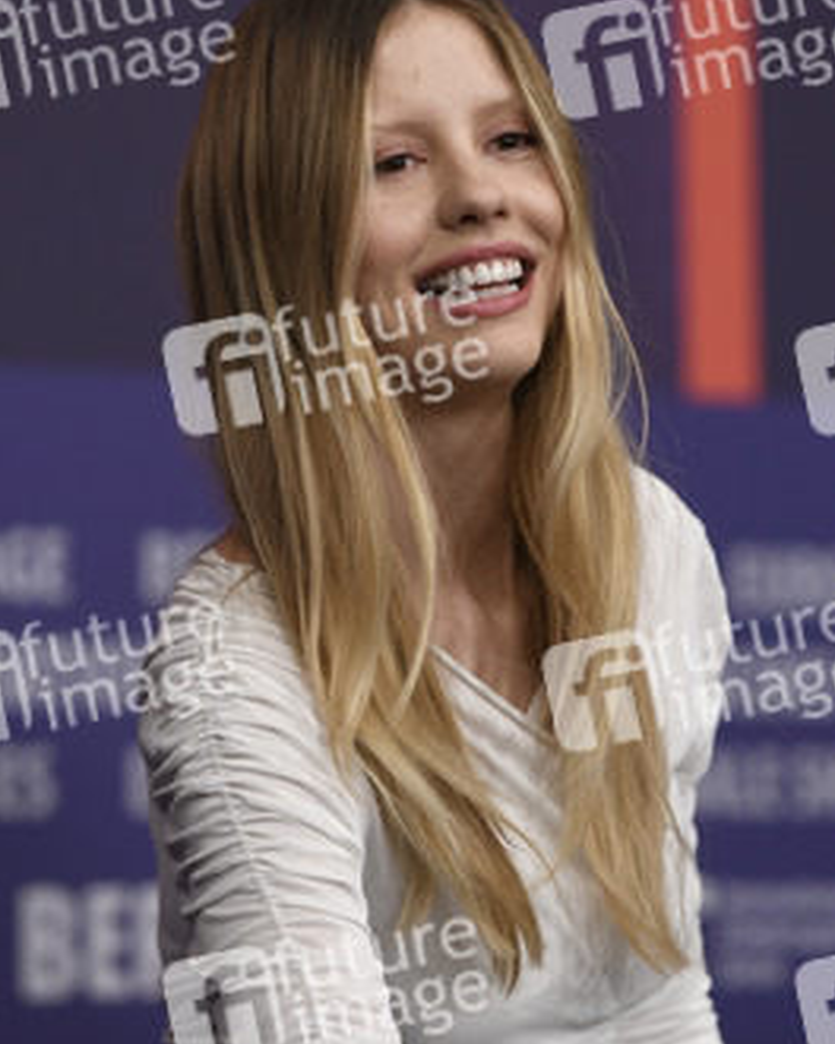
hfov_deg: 8.5
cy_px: 519
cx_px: 418
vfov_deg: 10.6
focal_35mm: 182
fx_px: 5622
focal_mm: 160
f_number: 3.2
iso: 1000
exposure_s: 1/320
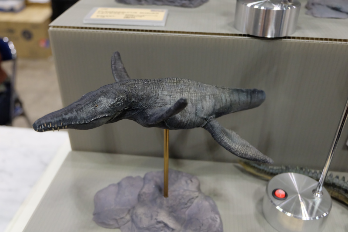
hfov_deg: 57.2
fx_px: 319
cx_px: 174
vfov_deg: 40.0
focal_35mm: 33
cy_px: 116
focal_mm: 22.2
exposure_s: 1/110
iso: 3200
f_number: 4
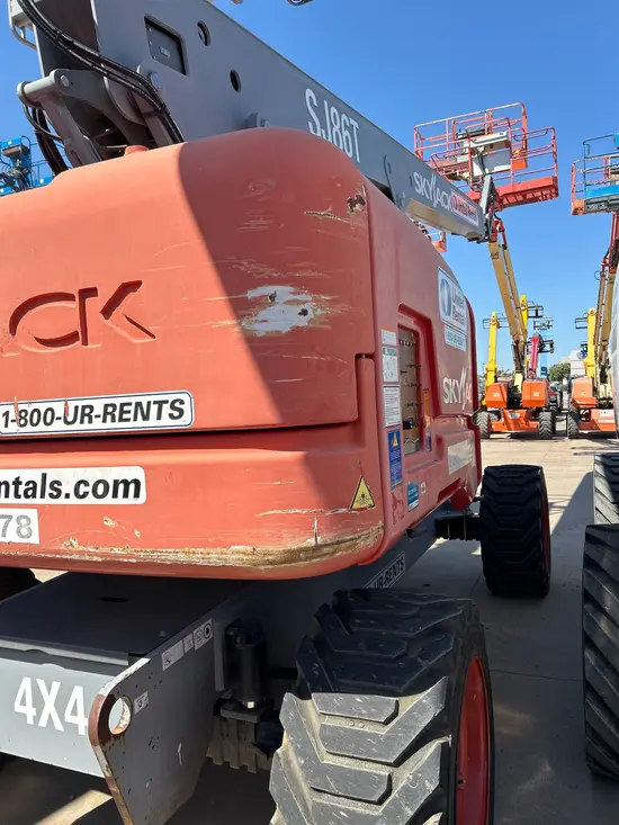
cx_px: 310
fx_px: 620
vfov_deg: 67.3
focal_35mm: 26
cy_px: 412
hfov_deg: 53.1
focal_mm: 5.7
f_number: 1.5
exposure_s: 1/2513
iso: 50
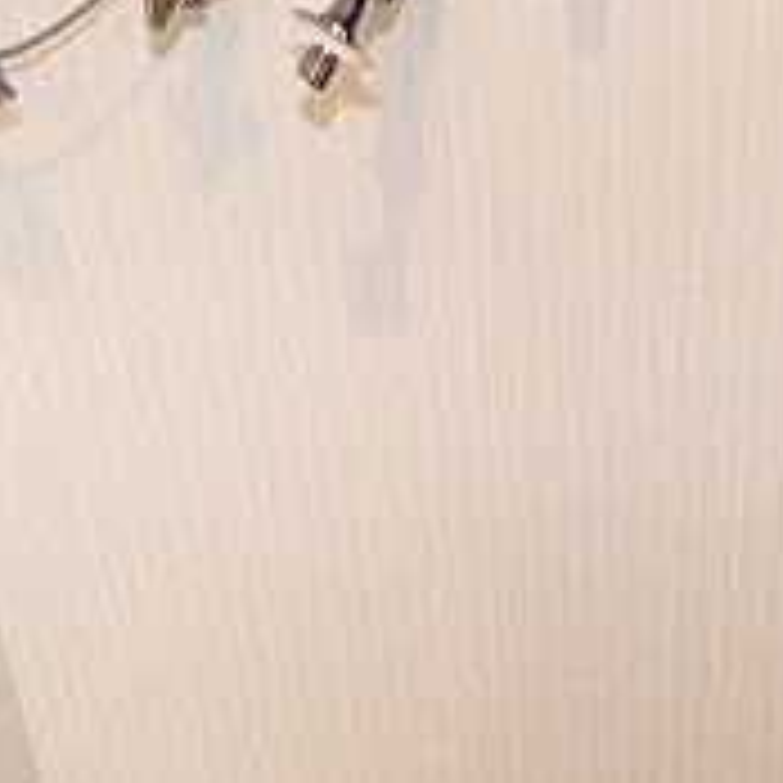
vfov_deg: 24.3
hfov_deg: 26.2
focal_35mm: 65
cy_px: 914
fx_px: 1663
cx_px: 562
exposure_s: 1/60
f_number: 2.8
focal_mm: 3.58
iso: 400
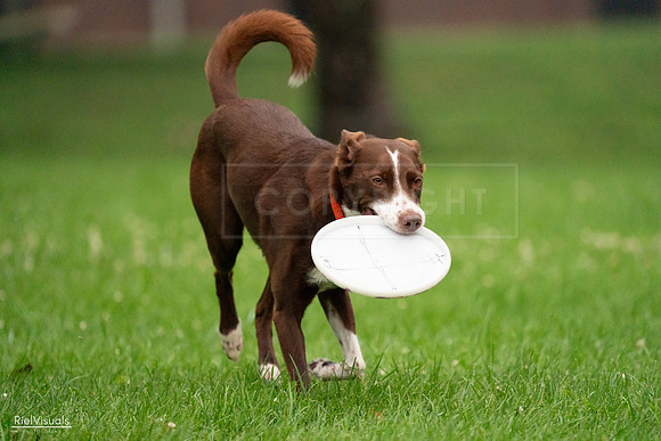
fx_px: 9935
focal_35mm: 541
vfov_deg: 2.5
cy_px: 220
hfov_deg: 3.8
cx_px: 330
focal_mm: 541
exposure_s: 1/2000
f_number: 6.3
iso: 6400
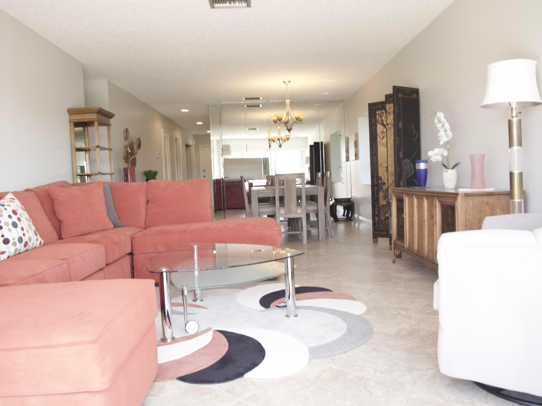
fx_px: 470
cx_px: 271
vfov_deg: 46.8
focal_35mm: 30
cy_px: 203
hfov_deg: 60.0
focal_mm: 14
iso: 200
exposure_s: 1/20
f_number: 5
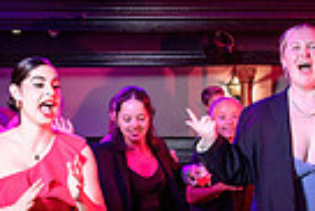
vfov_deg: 13.4
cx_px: 213
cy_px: 184
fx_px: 893
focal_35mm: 102
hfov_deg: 19.9
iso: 1000
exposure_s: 1/60
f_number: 3.2
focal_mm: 24
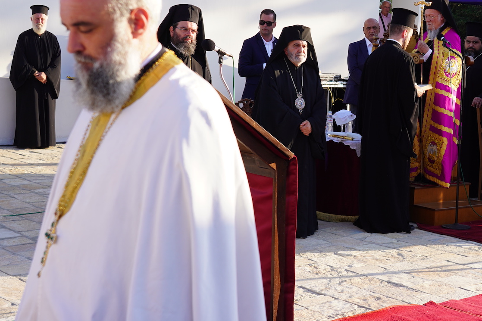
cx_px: 401
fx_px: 897
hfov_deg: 29.3
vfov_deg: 20.3
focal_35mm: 67
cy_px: 138
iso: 100
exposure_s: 1/200
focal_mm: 39
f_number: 5
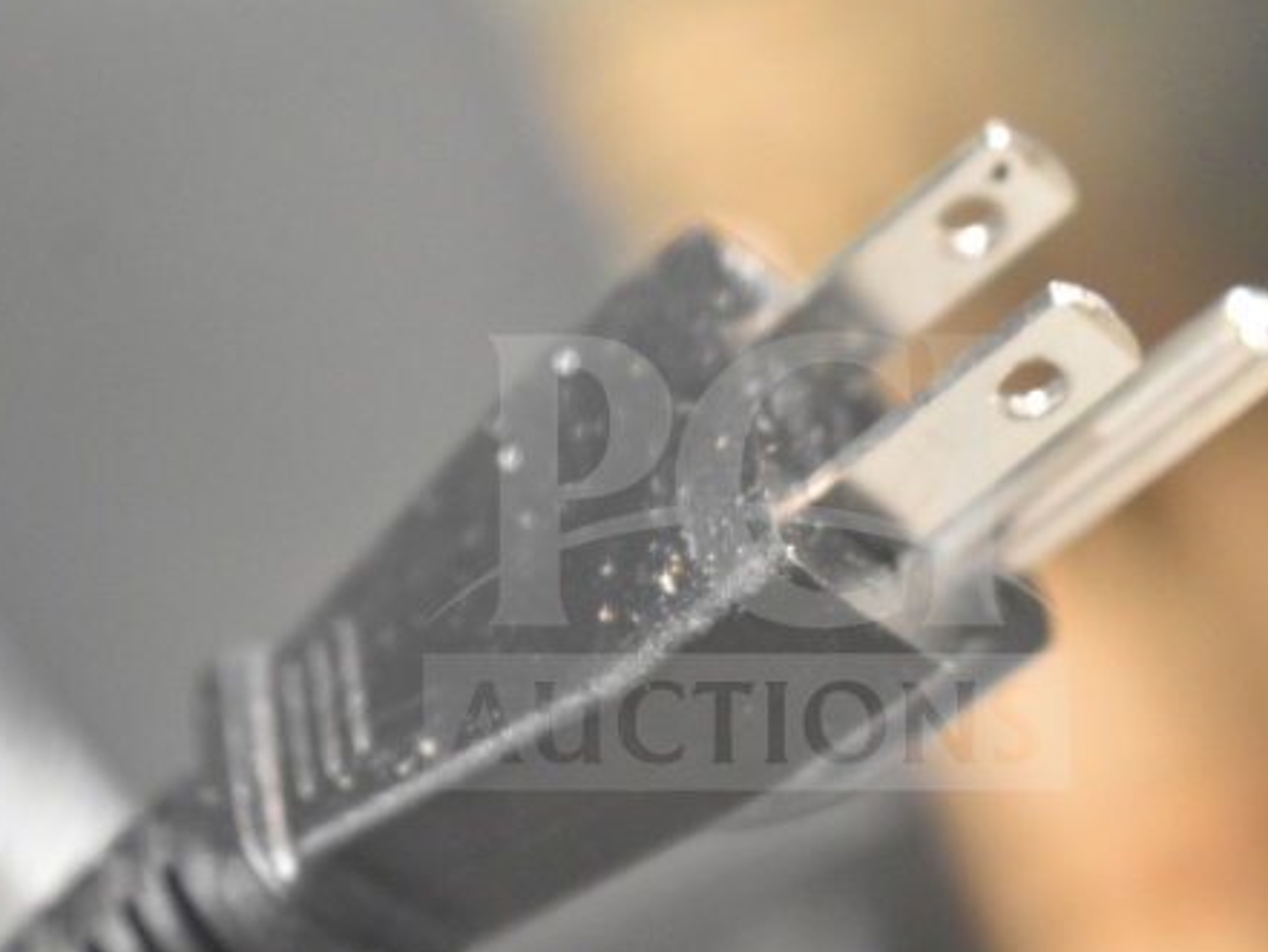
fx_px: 4018
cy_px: 562
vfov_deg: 13.5
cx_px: 745
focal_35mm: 110
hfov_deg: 17.9
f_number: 6.3
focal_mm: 55
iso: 6400
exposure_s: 1/125
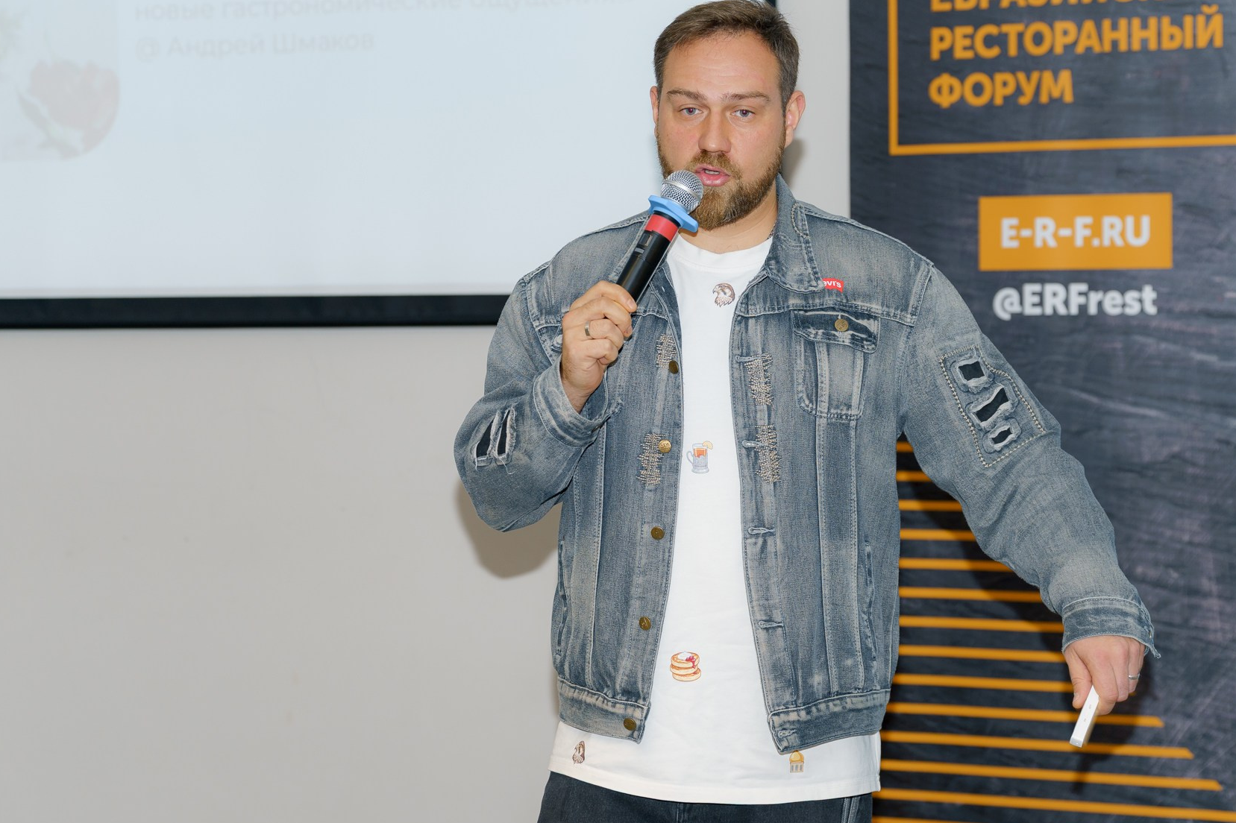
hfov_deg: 19.5
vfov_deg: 13.0
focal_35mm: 105
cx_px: 618
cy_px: 401
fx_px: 3604
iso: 400
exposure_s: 1/125
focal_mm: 87
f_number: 3.5
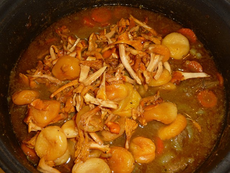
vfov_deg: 36.0
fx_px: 266
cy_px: 86
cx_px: 115
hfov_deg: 46.8
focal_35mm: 40
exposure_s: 1/30
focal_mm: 6.7
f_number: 3.9
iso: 100
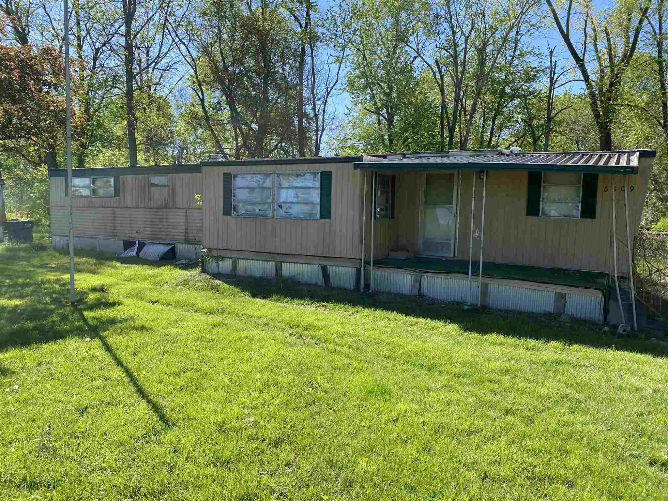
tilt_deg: -4.7
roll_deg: -0.8
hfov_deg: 67.3
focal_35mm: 26
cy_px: 250
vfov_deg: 53.1
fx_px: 502
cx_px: 334
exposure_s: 1/1072
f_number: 1.8
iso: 32
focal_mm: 4.25
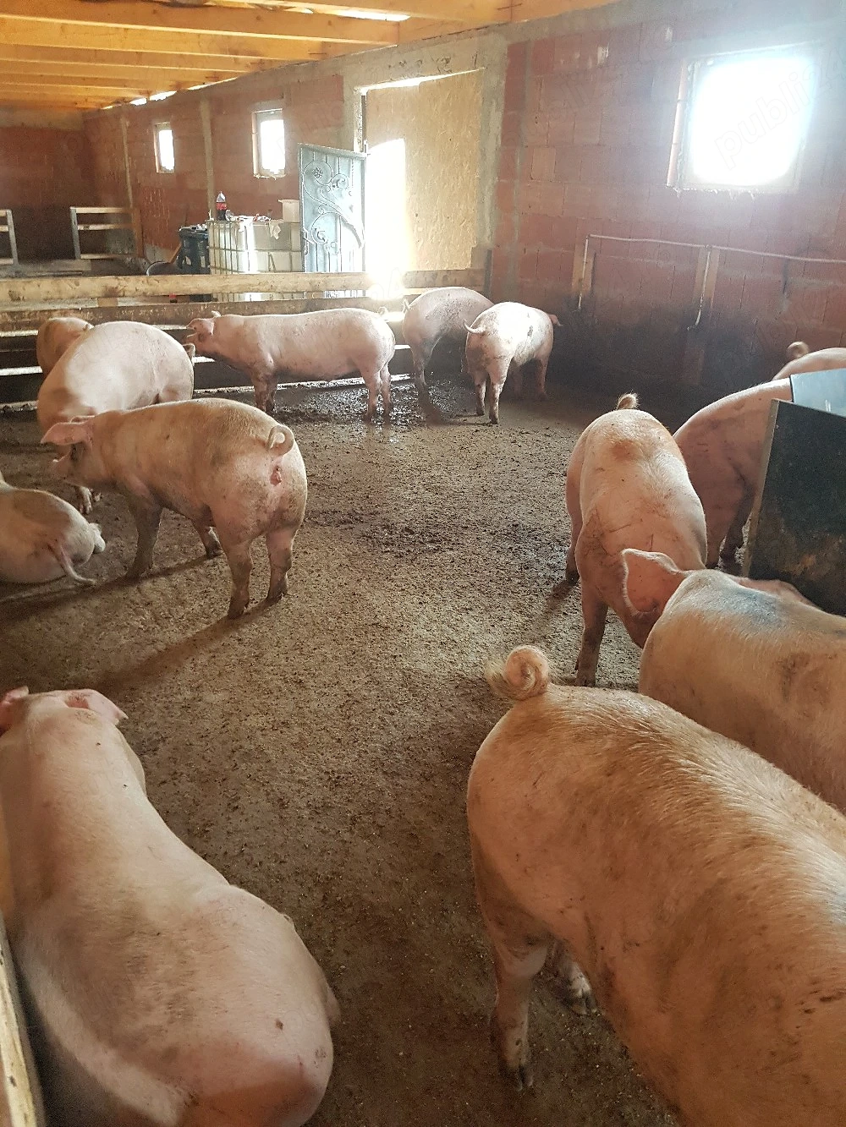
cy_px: 564
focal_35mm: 26
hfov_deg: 53.1
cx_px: 423
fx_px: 847
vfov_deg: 67.3
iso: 250
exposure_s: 1/25
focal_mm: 4.2
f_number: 1.7
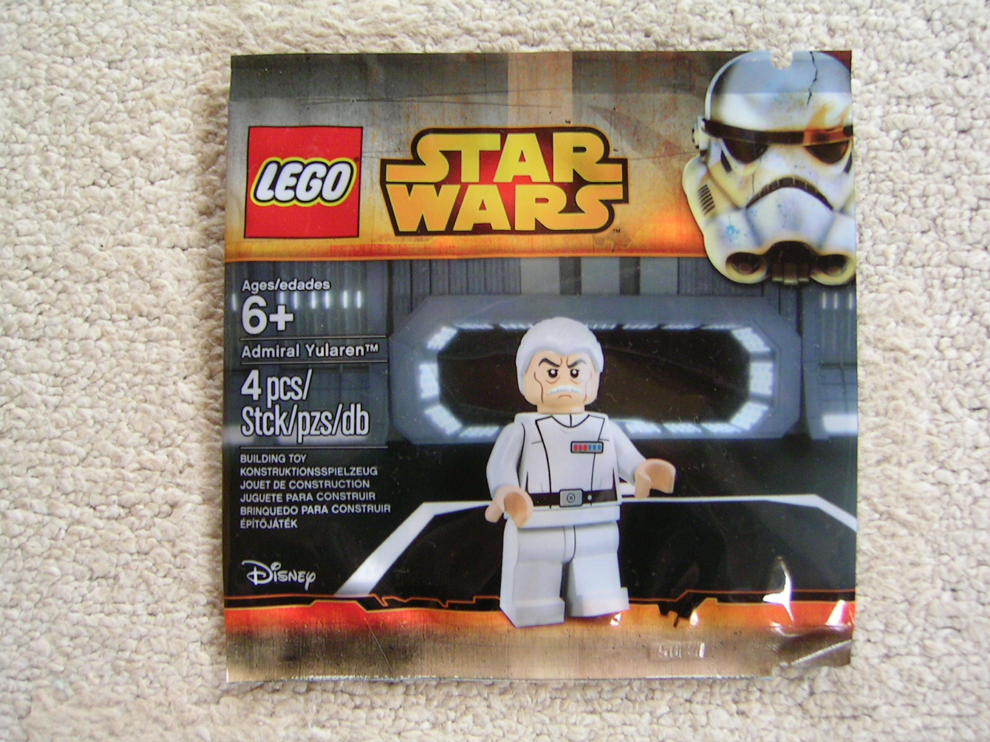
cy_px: 371
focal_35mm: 36
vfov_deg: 39.7
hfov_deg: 51.4
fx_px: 1030
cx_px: 495
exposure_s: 1/5.5
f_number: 2.8
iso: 100
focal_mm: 5.6
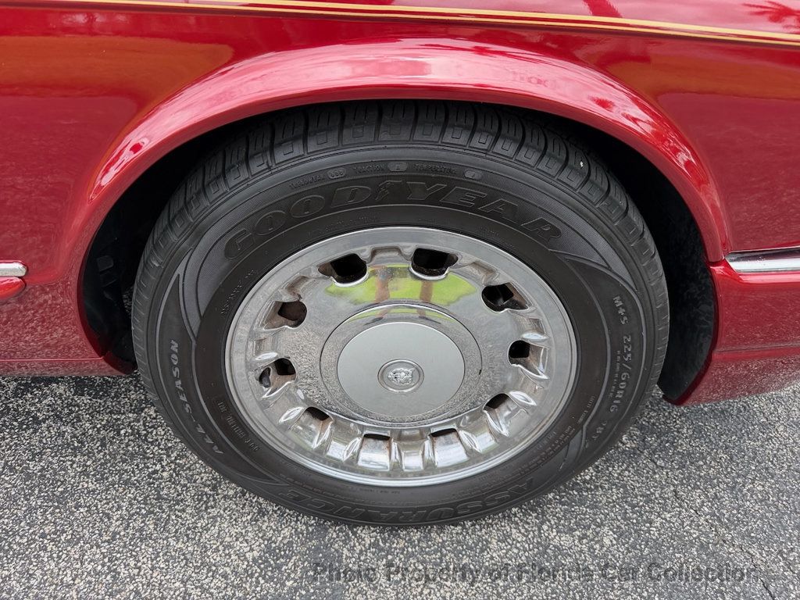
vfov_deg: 56.8
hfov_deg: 71.6
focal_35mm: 24
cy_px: 300
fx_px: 555
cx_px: 400
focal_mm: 6.76
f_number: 1.78
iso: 80
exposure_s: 1/943
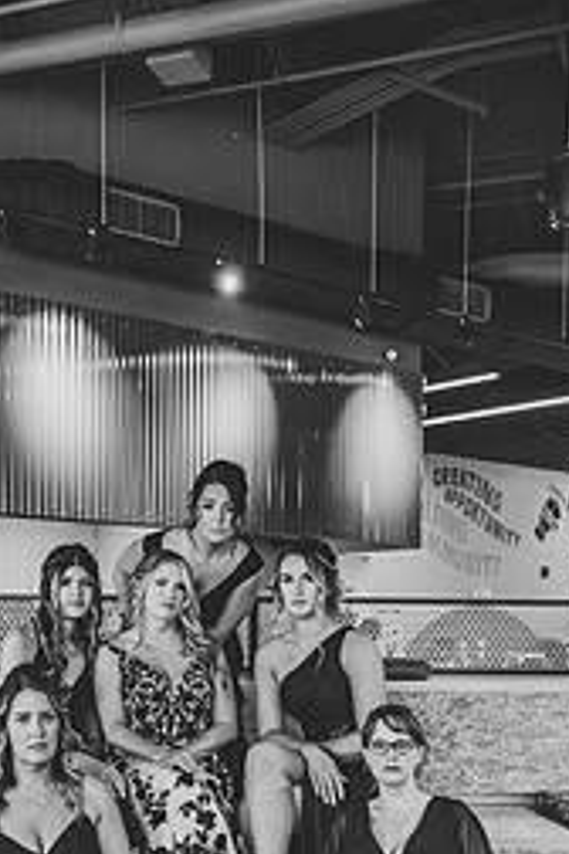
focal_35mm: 50
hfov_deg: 26.9
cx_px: 203
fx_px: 1185
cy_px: 702
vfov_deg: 37.9
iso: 2000
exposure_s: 1/250
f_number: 2.8
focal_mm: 28
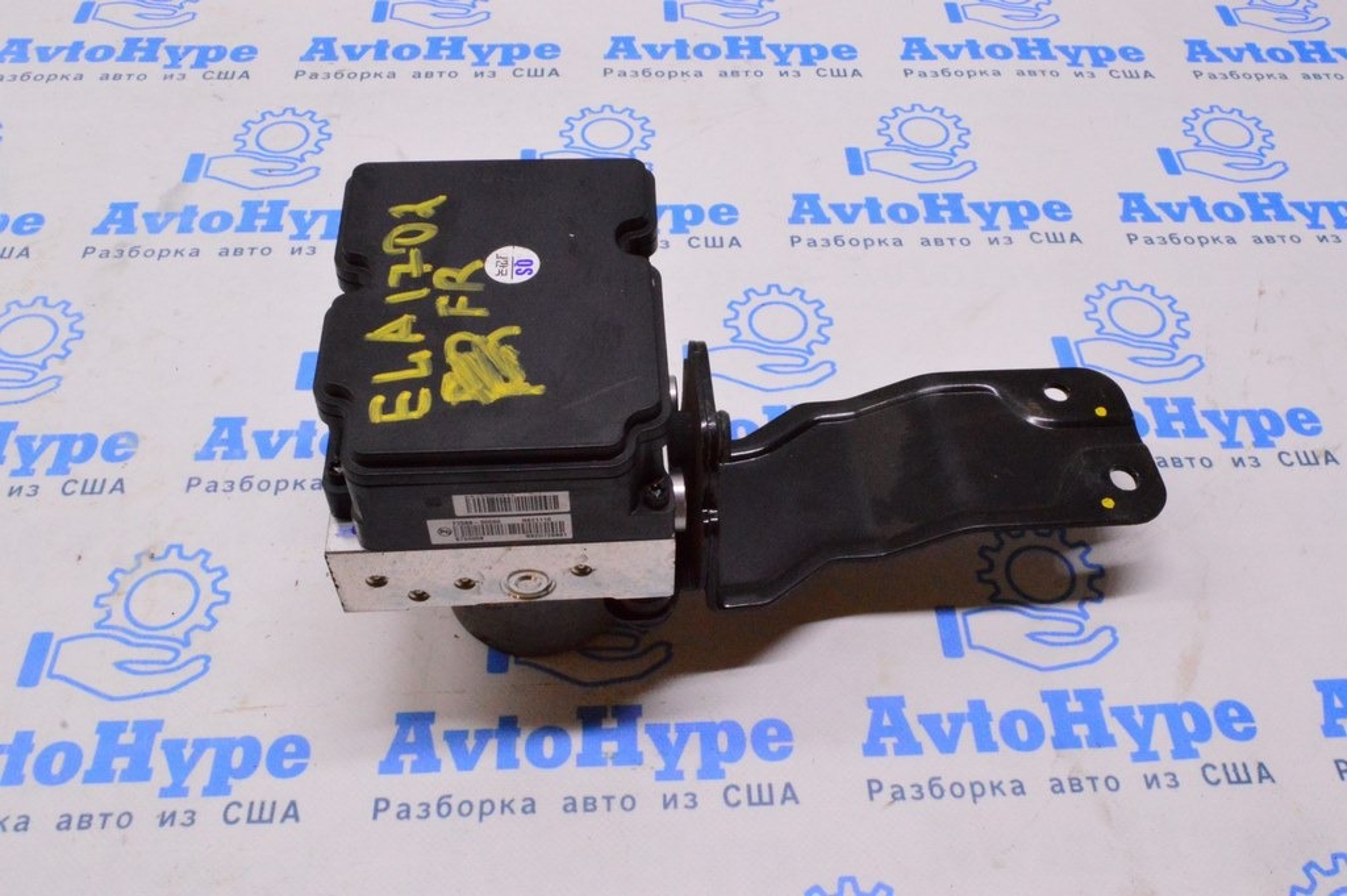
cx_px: 674
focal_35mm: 33
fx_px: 1234
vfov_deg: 39.9
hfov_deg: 57.3
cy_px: 448
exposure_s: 1/40
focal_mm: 22
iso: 6400
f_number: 25
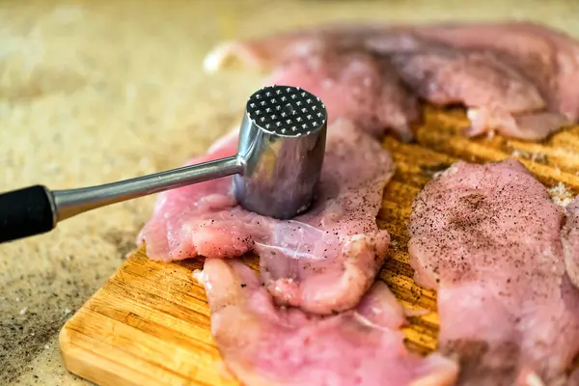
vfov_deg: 15.2
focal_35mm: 90
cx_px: 290
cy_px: 193
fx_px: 1447
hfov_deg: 22.6
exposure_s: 1/100
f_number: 3.3
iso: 1600
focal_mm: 90
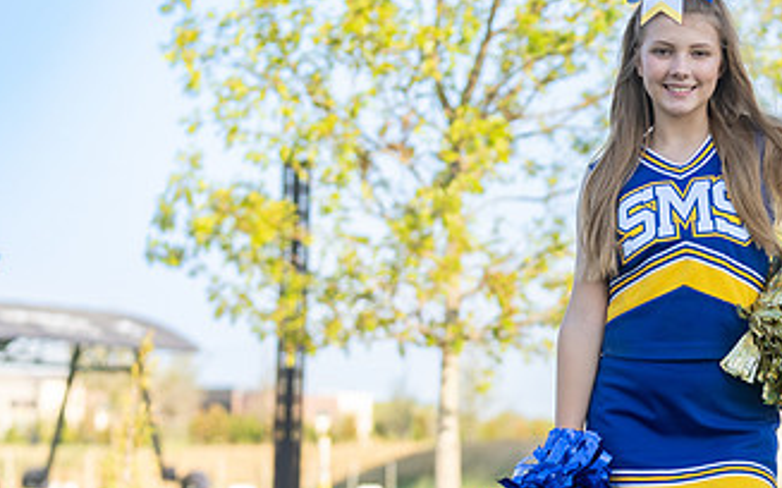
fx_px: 3174
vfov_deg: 8.8
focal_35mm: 149
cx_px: 684
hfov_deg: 13.9
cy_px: 393
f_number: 3.2
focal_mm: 70
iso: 100
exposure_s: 1/400
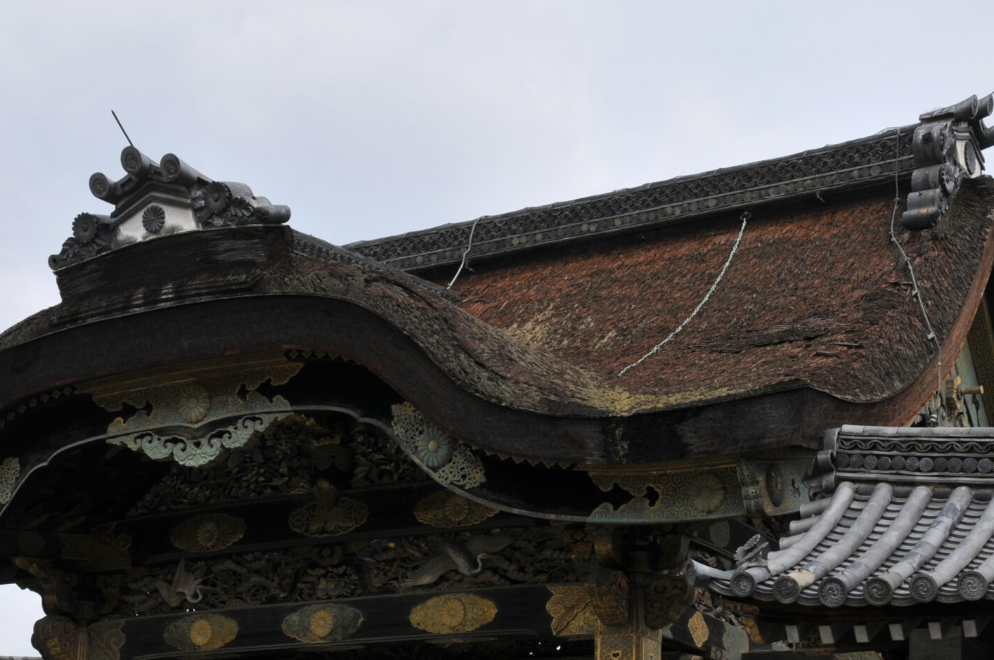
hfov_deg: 29.7
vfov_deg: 19.7
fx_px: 1873
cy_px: 555
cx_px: 453
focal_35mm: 68
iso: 200
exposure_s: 1/320
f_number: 9
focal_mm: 25
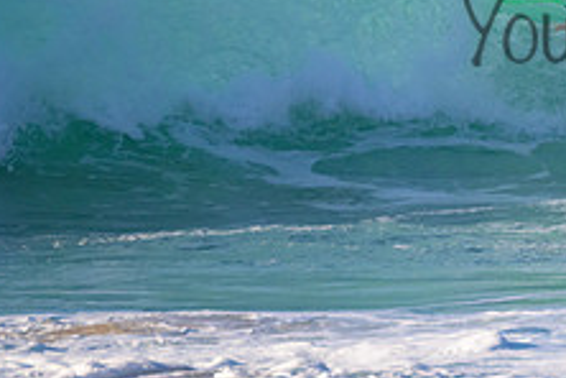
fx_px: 32873
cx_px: 724
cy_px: 4
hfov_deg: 1.0
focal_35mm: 2091
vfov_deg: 0.7
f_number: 11
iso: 1100
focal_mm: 800
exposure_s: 1/1250
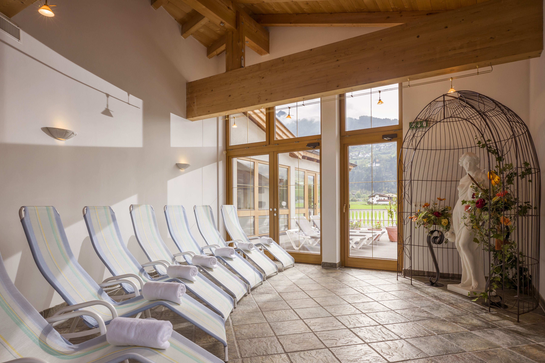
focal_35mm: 21
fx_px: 318
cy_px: 207
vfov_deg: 59.3
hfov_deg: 81.2
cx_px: 283
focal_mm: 18
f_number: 6.8
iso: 200
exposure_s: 1/160
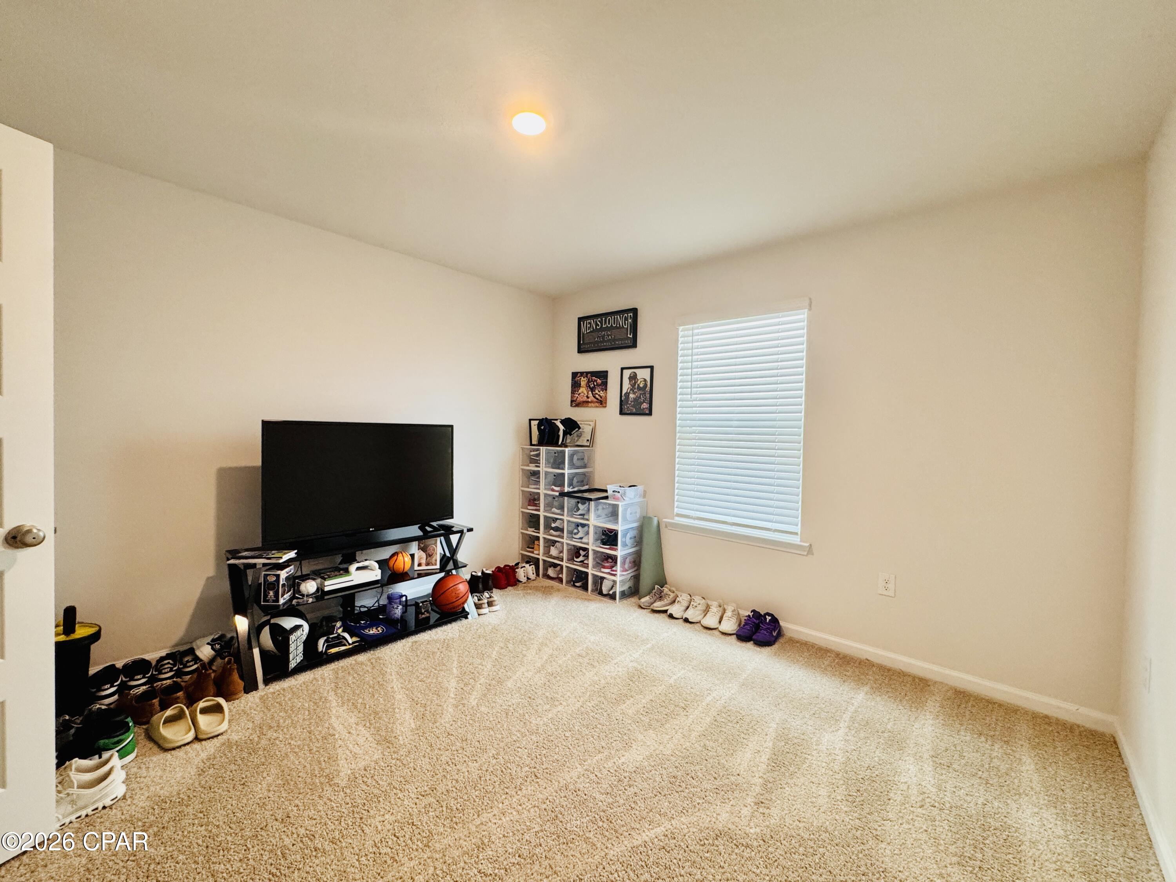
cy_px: 441
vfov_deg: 85.7
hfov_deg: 102.1
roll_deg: -2.0
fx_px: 476
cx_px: 588
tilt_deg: -1.8
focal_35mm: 14
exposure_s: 1/120
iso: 320
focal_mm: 2.22
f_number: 2.2
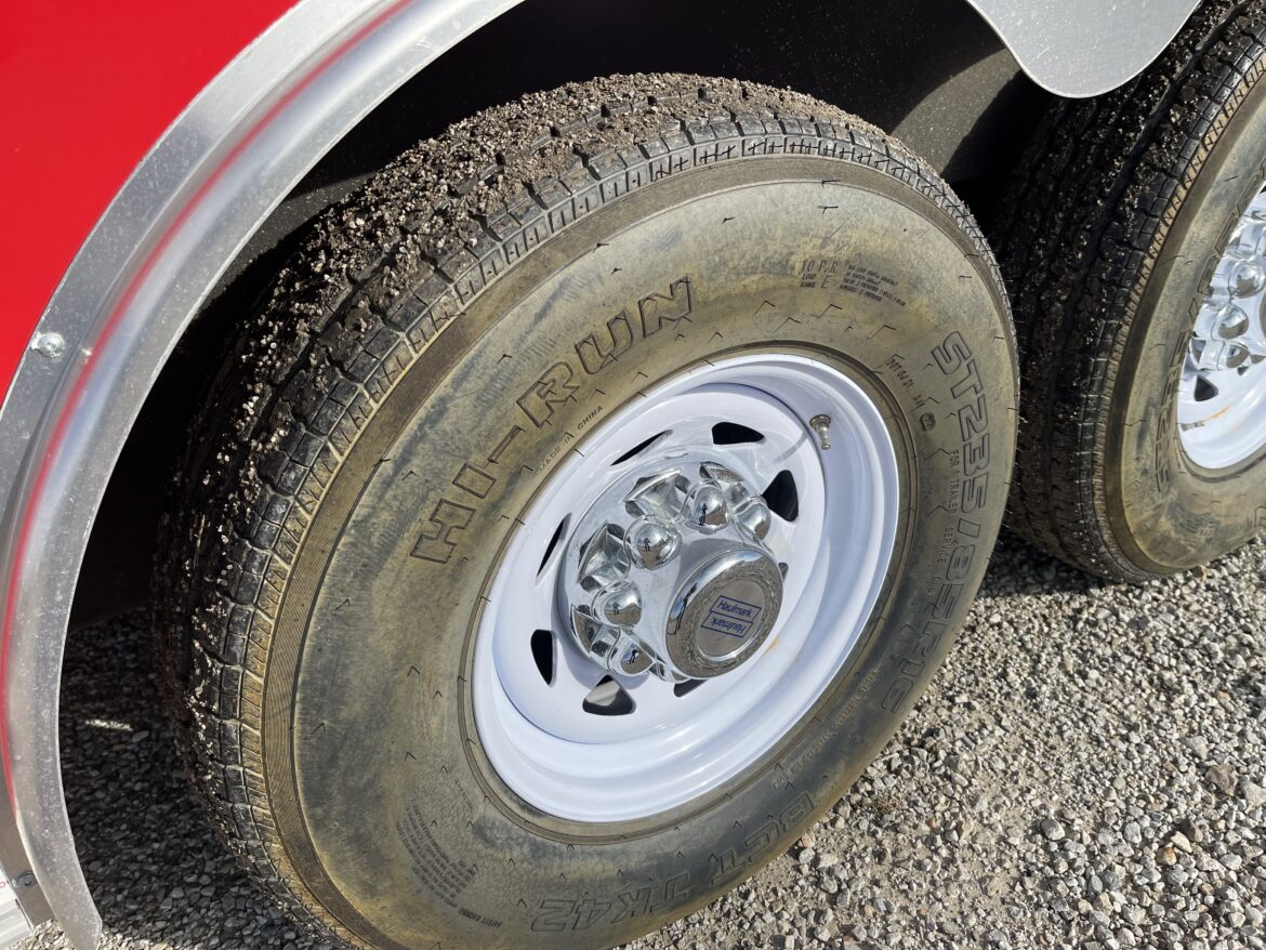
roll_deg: +3.2
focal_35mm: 26
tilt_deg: -32.1
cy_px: 475
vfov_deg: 53.1
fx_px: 951
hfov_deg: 67.3
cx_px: 633
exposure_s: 1/4049
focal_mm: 5.1
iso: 32
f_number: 1.6
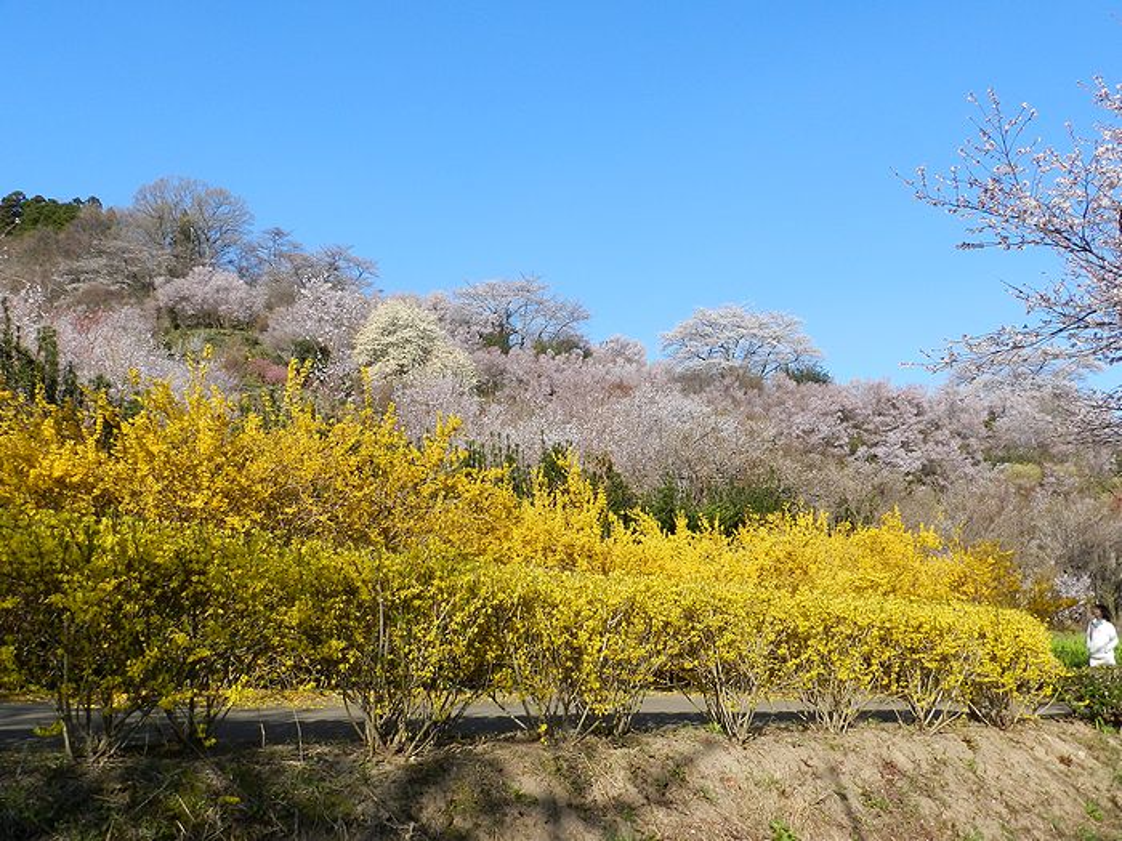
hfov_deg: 56.8
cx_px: 561
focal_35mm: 32
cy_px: 420
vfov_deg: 44.2
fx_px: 1037
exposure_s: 1/1500
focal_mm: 5.6
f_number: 3.7
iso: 200
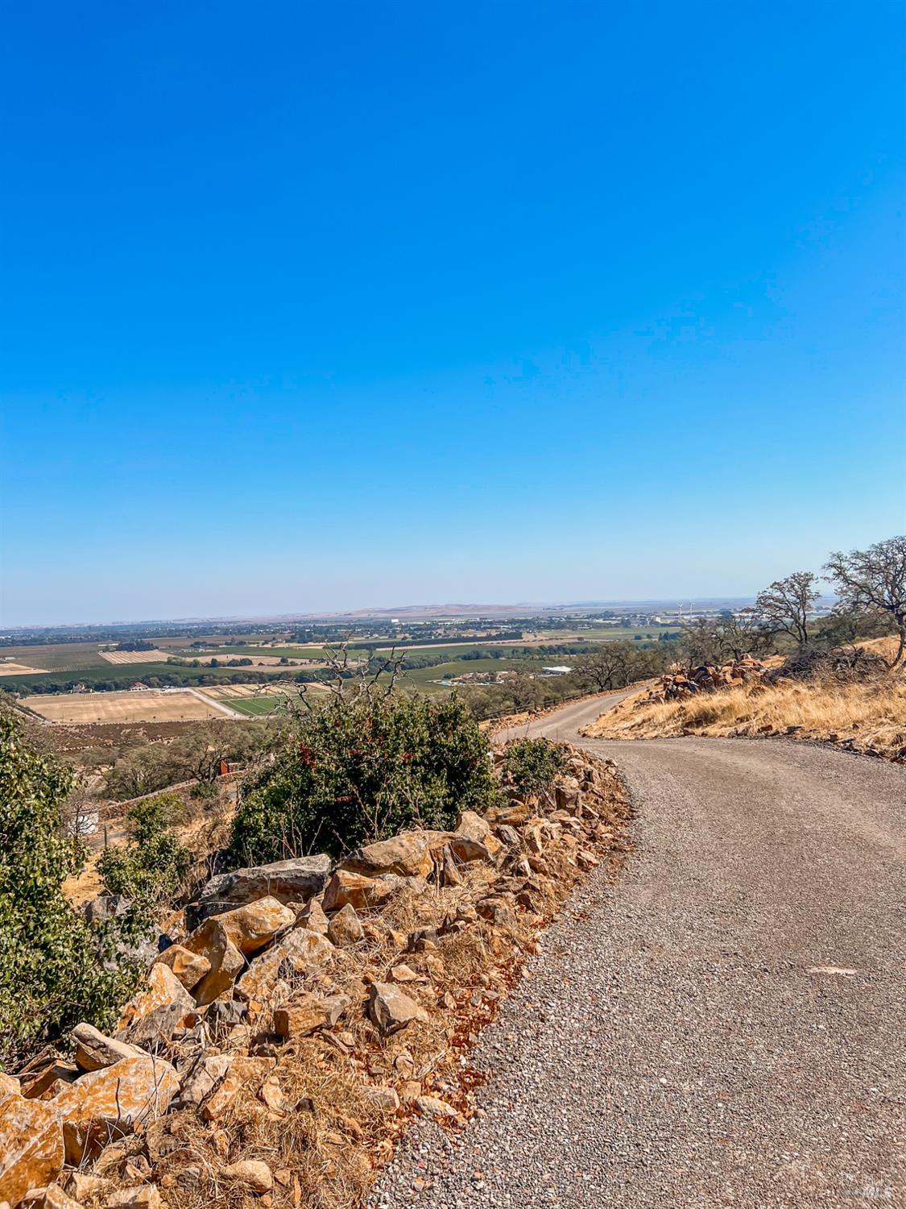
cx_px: 453
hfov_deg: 53.1
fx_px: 907
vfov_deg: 67.3
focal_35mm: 26
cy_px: 604
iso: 50
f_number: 1.5
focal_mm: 5.7
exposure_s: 1/5076
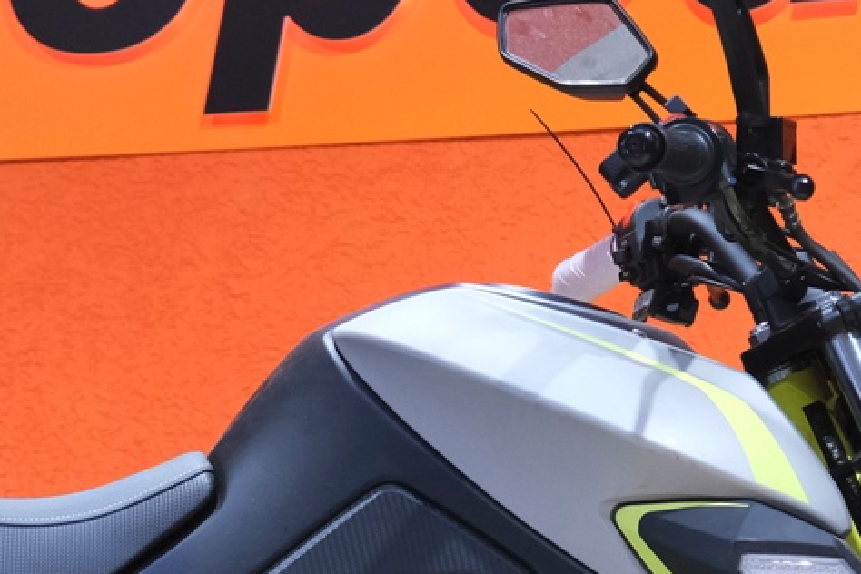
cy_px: 631
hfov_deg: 10.3
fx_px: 4759
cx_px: 238
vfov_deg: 6.9
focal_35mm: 199
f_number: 4
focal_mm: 39.3
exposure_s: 1/100
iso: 1600
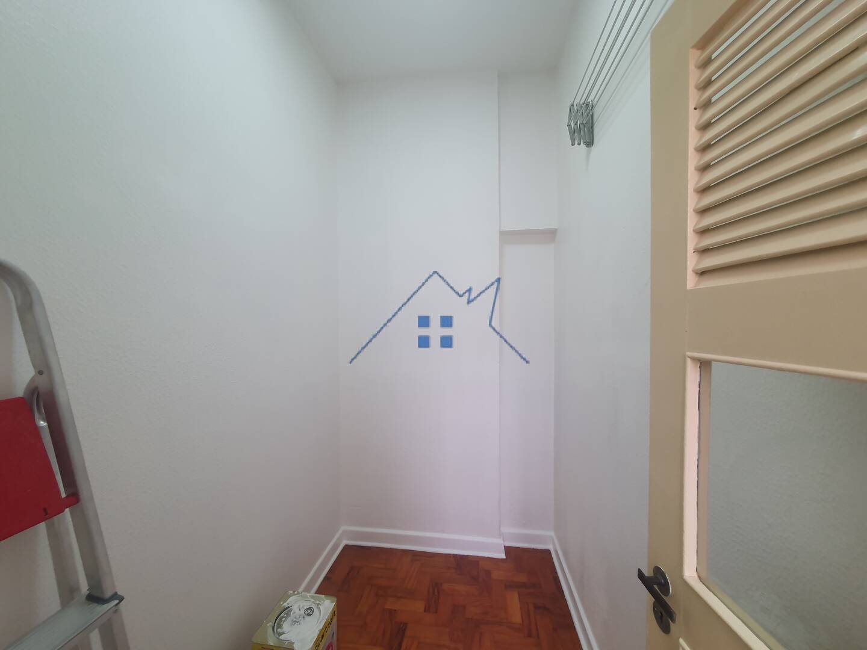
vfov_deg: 89.9
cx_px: 434
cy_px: 325
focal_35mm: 13
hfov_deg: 106.2
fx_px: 326
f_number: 2.2
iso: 100
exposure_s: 1/60
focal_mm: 1.8
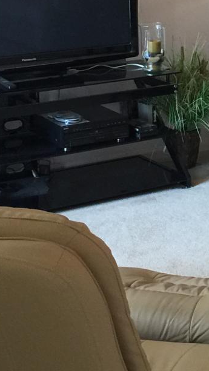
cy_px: 27
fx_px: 1014
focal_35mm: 103
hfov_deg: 11.3
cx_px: 320
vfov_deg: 20.3
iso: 80
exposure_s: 1/15
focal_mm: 4.15
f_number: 2.2
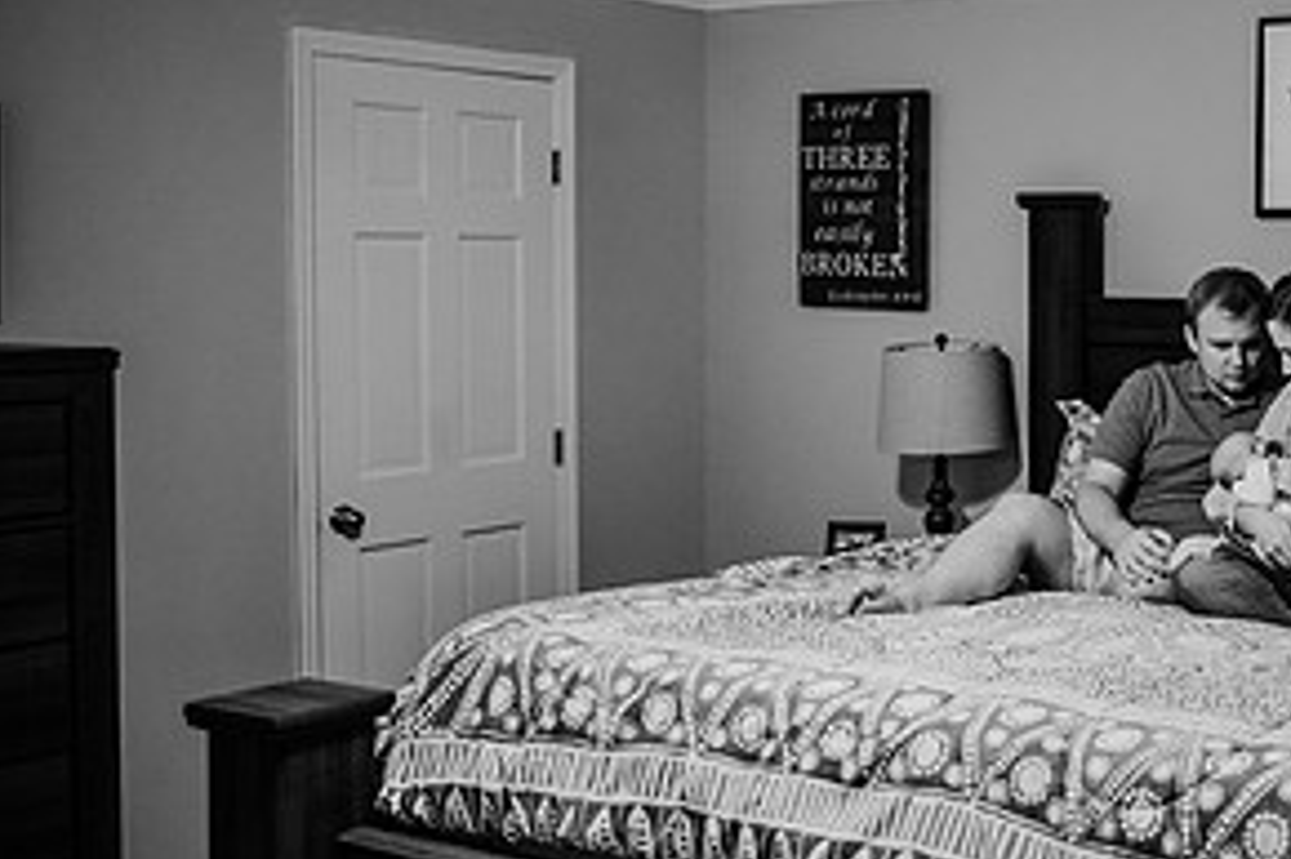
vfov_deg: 28.0
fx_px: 1720
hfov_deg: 37.0
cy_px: 354
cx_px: 1282
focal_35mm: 48
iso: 800
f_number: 2.2
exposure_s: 1/160
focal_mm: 24
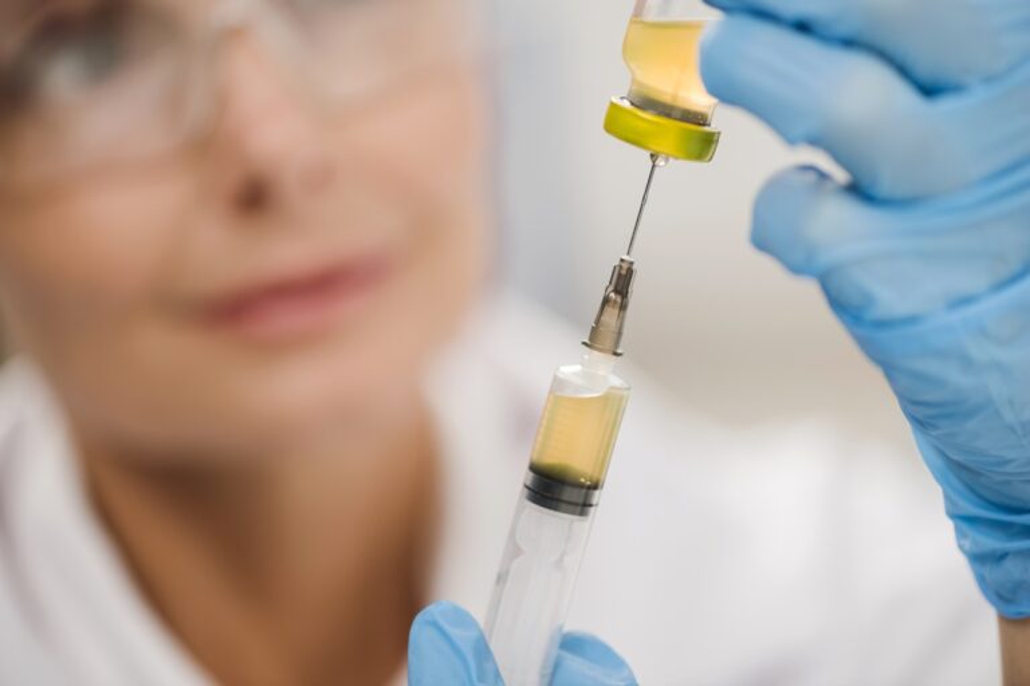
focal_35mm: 105
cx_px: 515
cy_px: 343
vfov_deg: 13.0
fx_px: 3004
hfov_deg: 19.5
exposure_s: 1/160
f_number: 3
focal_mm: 105
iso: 100
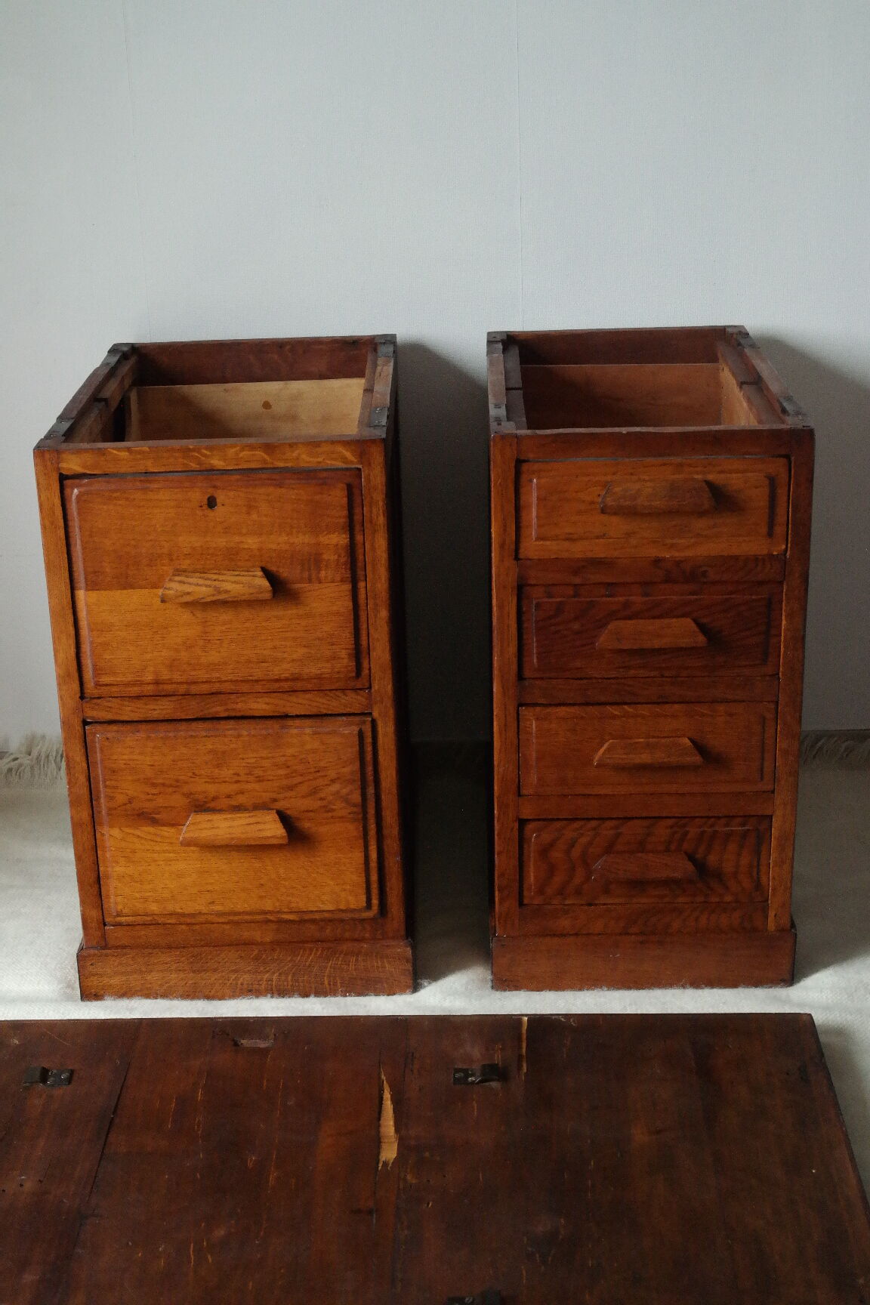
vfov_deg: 37.5
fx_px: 1921
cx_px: 435
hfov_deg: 25.5
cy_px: 652
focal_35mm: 53
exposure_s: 1/30
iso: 3200
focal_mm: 35
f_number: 5.6
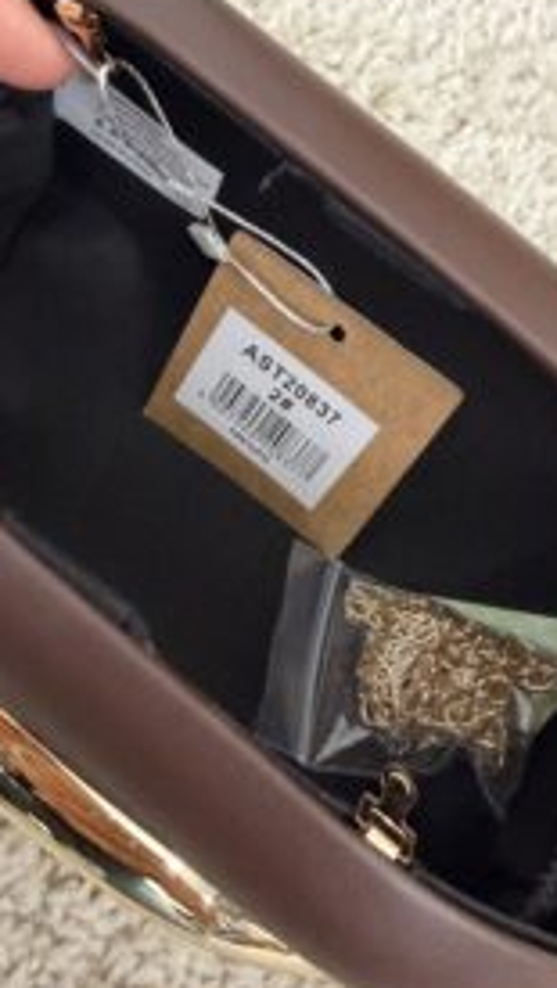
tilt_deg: -72.5
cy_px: 492
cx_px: 338
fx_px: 996
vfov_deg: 52.8
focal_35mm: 38
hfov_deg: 31.1
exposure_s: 1/100
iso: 320
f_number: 2.2
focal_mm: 2.22
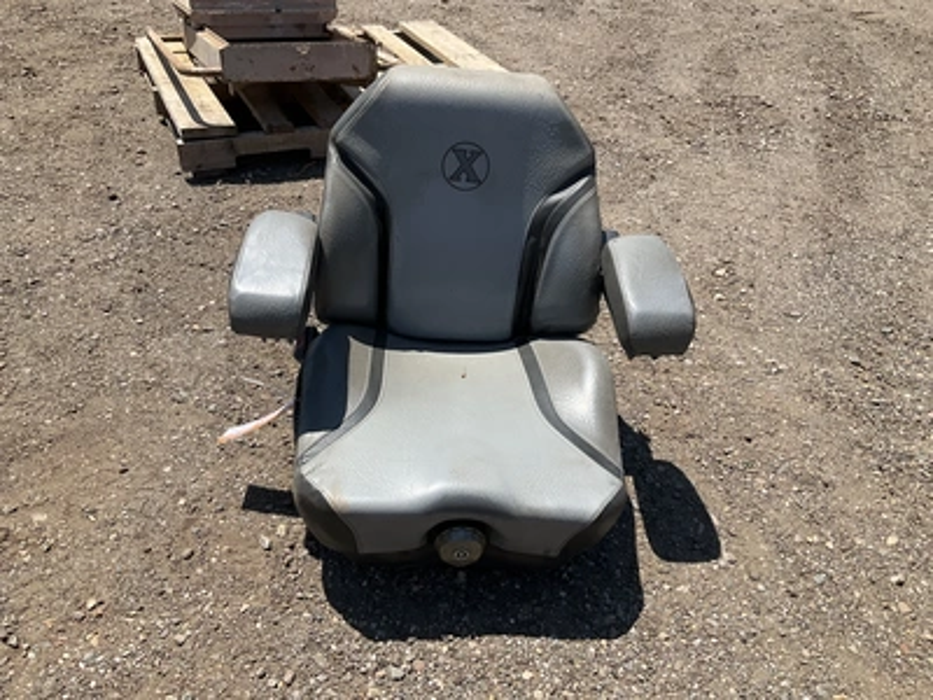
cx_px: 466
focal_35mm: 29
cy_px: 350
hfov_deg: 61.7
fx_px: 782
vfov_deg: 48.2
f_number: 1.8
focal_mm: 3
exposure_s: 1/1626
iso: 25
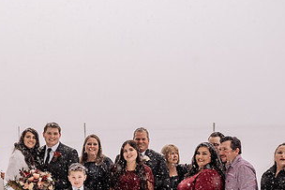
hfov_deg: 28.3
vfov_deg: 19.2
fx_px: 554
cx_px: 59
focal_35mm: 70
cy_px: 161
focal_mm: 35
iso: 1250
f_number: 5
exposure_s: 1/250
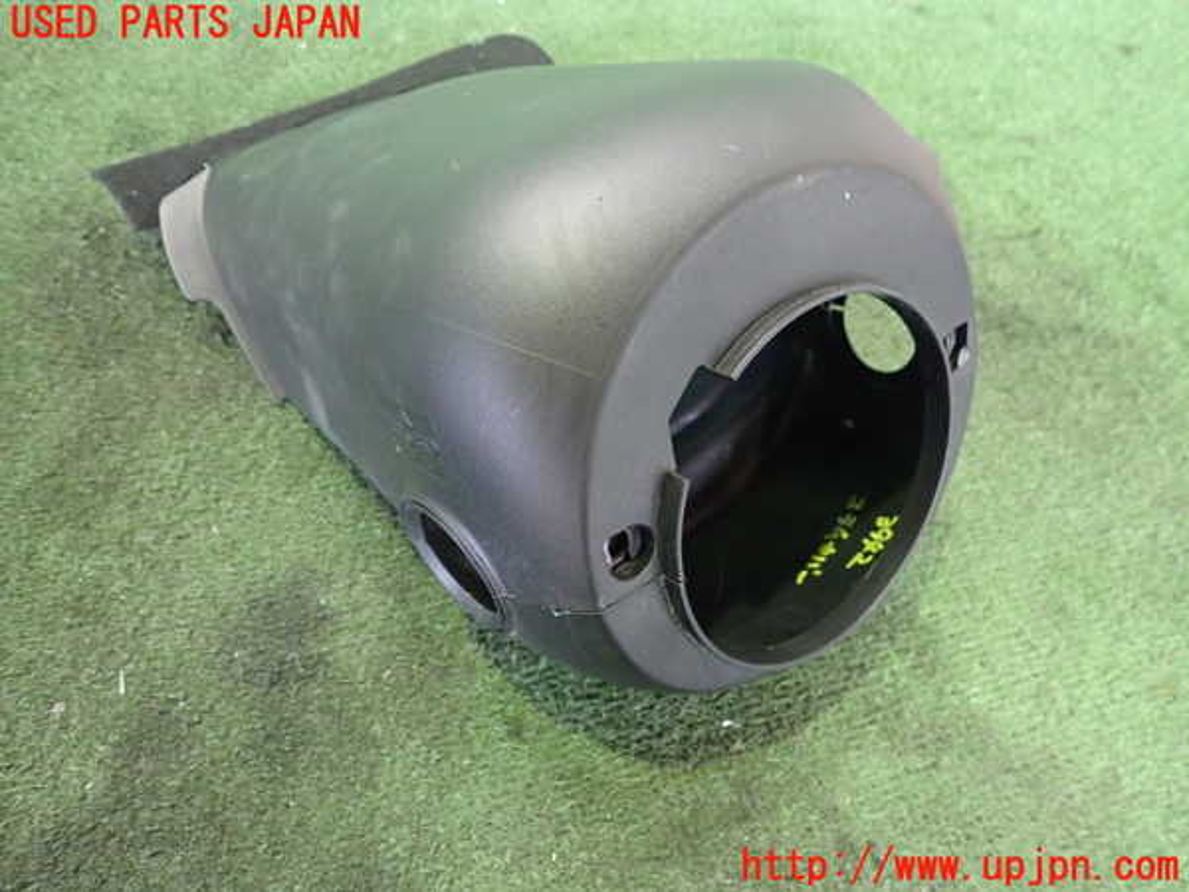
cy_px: 446
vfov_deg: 54.9
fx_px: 859
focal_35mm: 25
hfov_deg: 69.4
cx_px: 594
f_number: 2
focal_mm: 4.5
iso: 800
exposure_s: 1/30
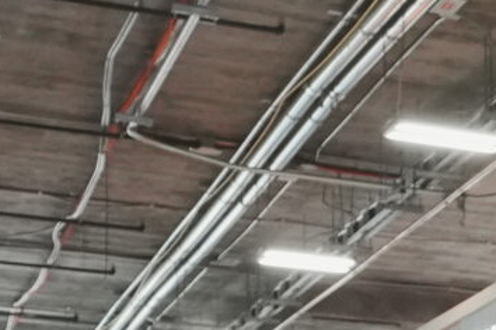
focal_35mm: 159
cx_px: 1531
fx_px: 2190
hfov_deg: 9.7
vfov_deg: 8.2
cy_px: 698
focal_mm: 15
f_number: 4
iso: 1250
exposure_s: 1/160
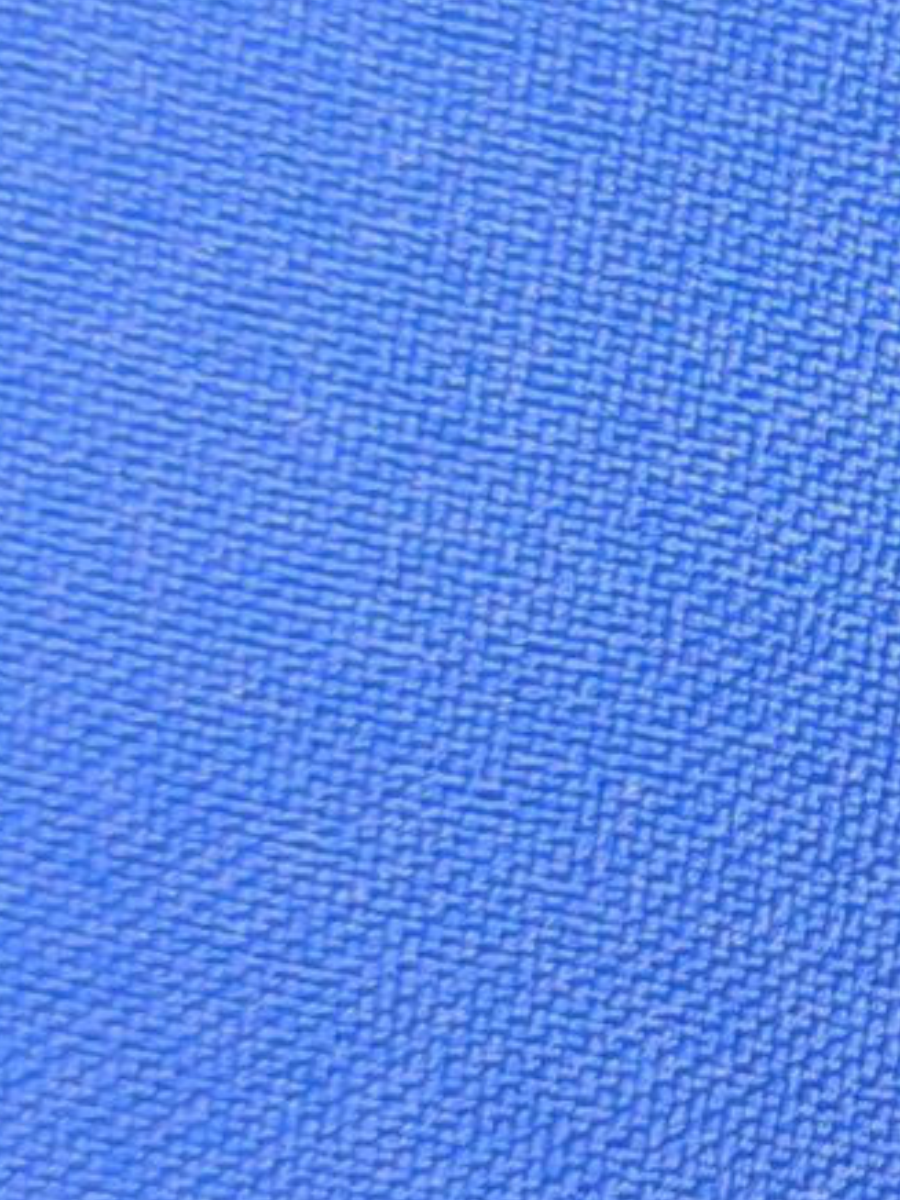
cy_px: 771
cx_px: 1830
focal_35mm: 135
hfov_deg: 10.1
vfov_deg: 14.6
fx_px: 4680
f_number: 1.65
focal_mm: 6.14
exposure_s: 1/25
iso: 1250
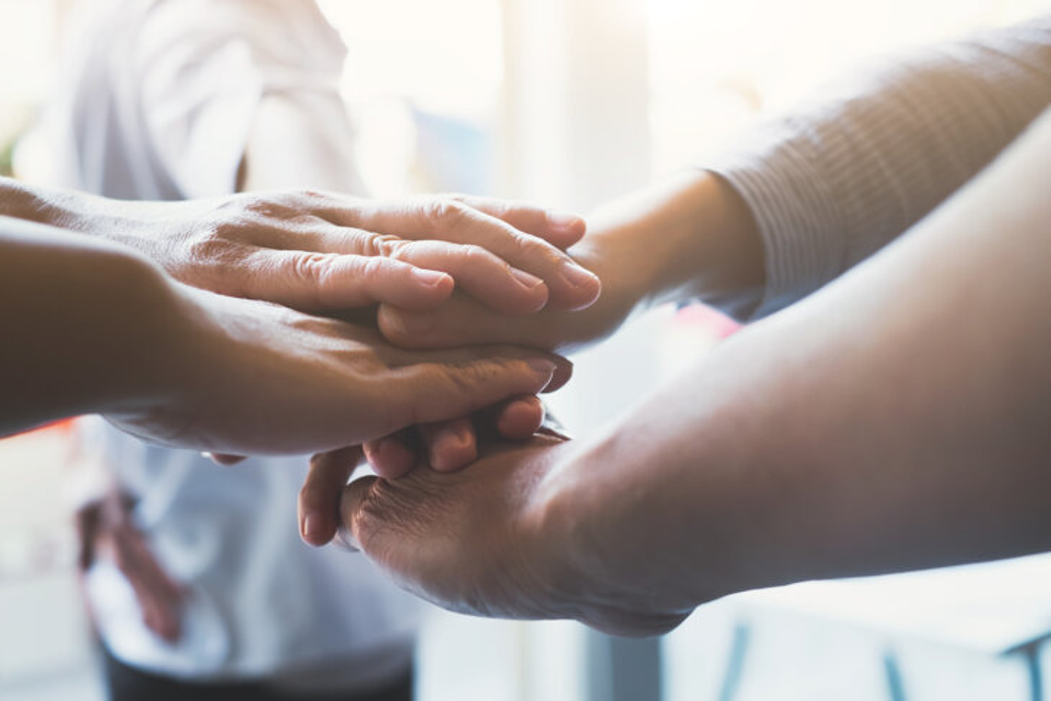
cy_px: 350
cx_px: 526
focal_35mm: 53
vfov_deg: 25.5
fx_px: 1548
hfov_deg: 37.5
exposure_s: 1/125
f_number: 2.8
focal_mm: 35
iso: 500
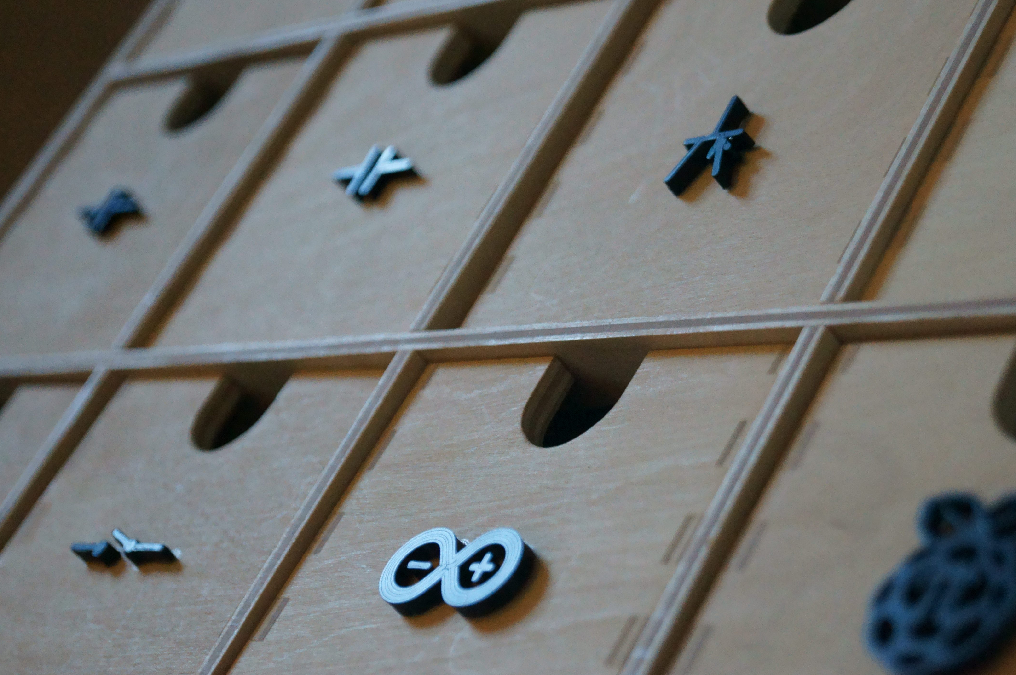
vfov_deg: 14.3
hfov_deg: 21.3
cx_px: 575
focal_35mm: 96
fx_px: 2694
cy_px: 318
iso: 3200
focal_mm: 55
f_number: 5.6
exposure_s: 1/160
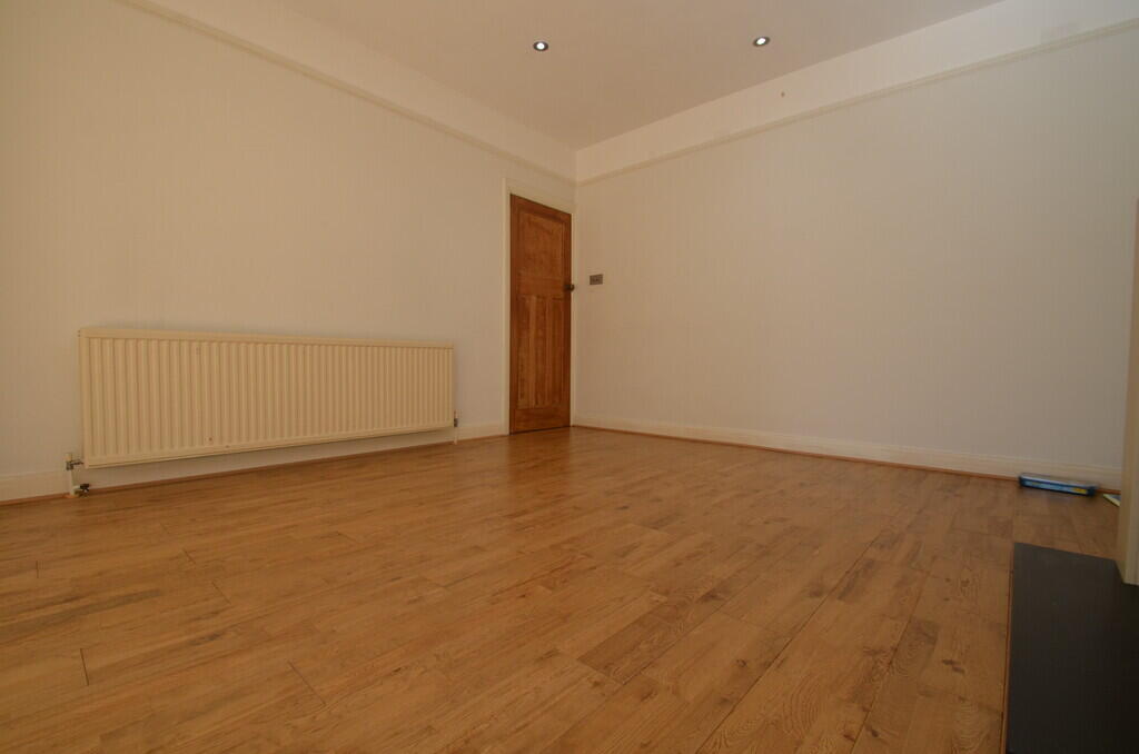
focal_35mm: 15
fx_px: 474
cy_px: 377
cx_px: 570
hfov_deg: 100.5
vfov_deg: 77.1
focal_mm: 10
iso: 280
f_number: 5.6
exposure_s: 1/125
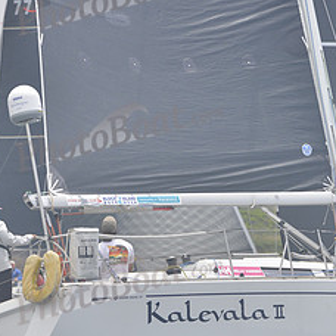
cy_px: 189
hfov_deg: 3.0
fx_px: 6413
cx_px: 301
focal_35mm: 584
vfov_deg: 3.0
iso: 280
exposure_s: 1/1000
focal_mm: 270
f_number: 7.1
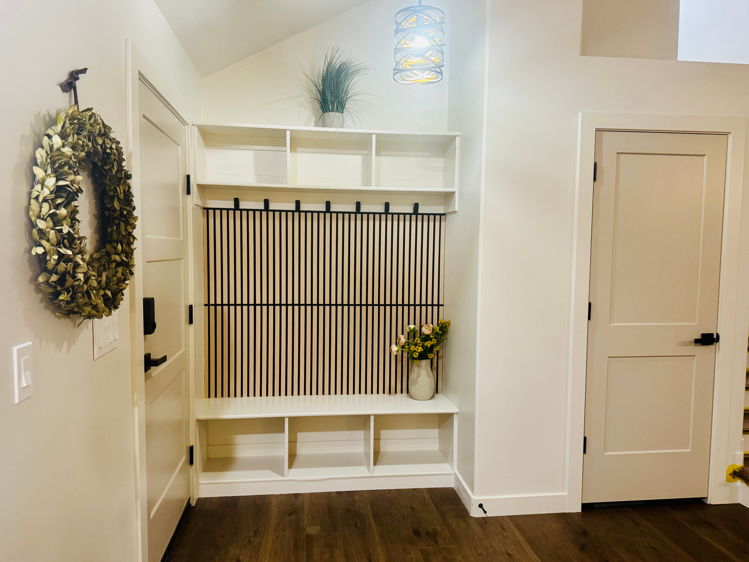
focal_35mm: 25
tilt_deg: -3.9
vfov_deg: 54.9
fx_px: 541
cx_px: 368
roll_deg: +0.0
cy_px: 281
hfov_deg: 69.4
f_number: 1.78
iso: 320
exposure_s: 1/60
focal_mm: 6.76
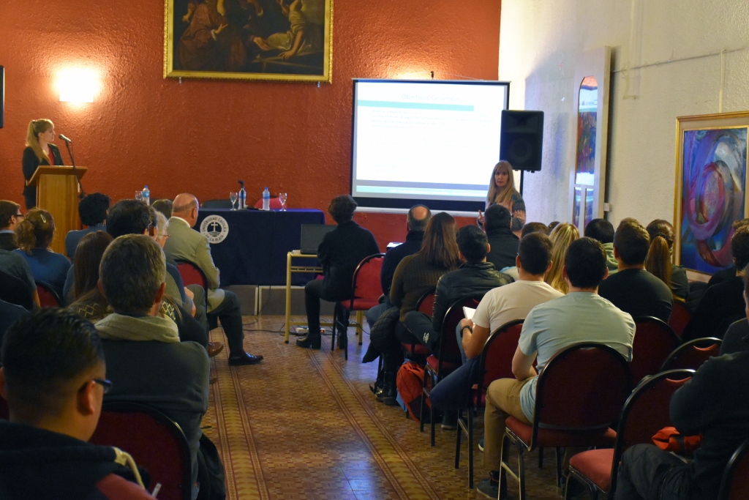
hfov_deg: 35.0
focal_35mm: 57
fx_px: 1186
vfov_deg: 23.8
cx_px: 374
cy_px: 250
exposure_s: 1/60
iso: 3200
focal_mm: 38
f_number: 4.2
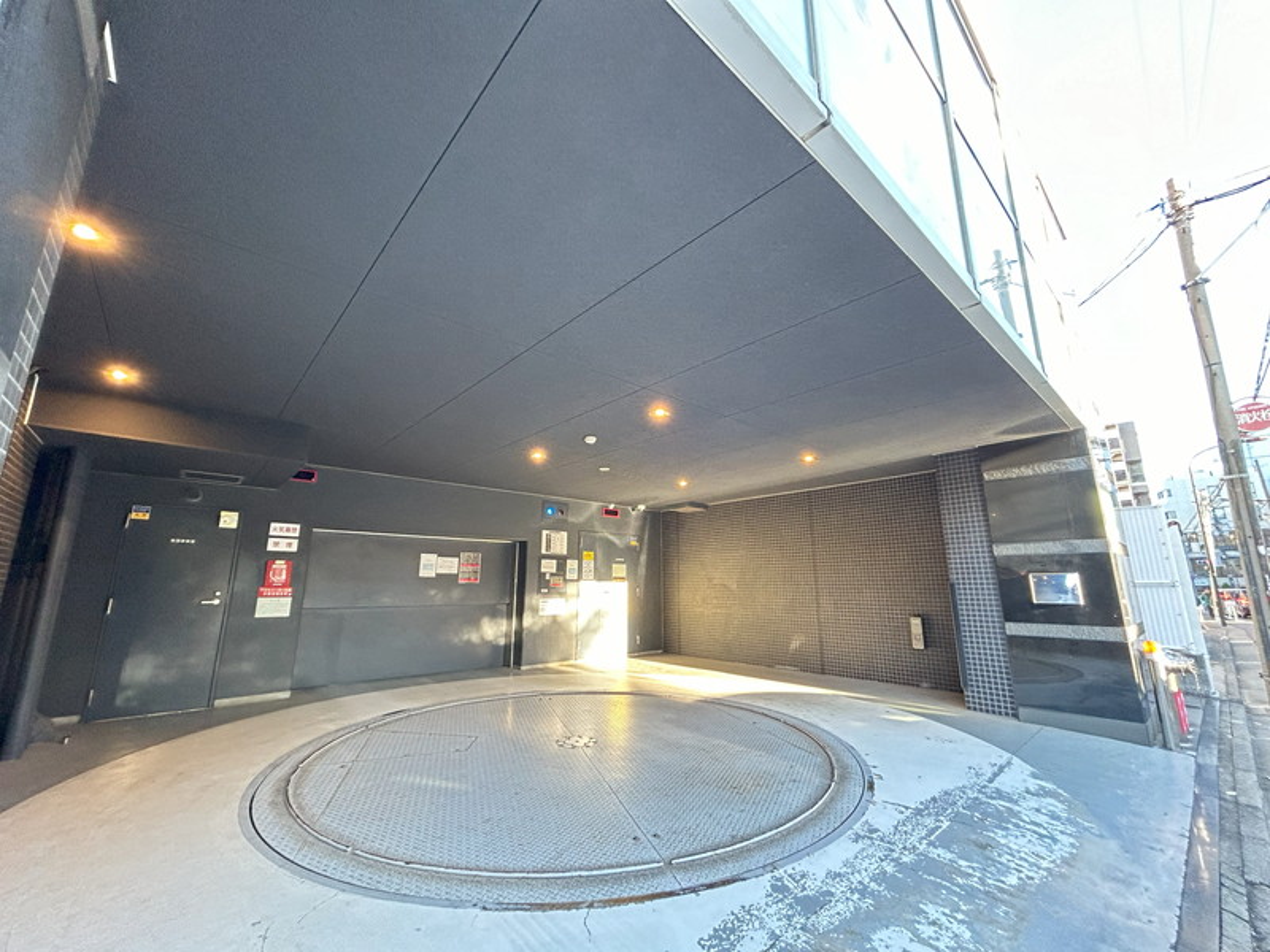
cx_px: 635
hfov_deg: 102.1
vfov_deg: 85.7
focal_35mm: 14
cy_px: 476
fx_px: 514
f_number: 2.4
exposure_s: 1/70
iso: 400
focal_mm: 1.54
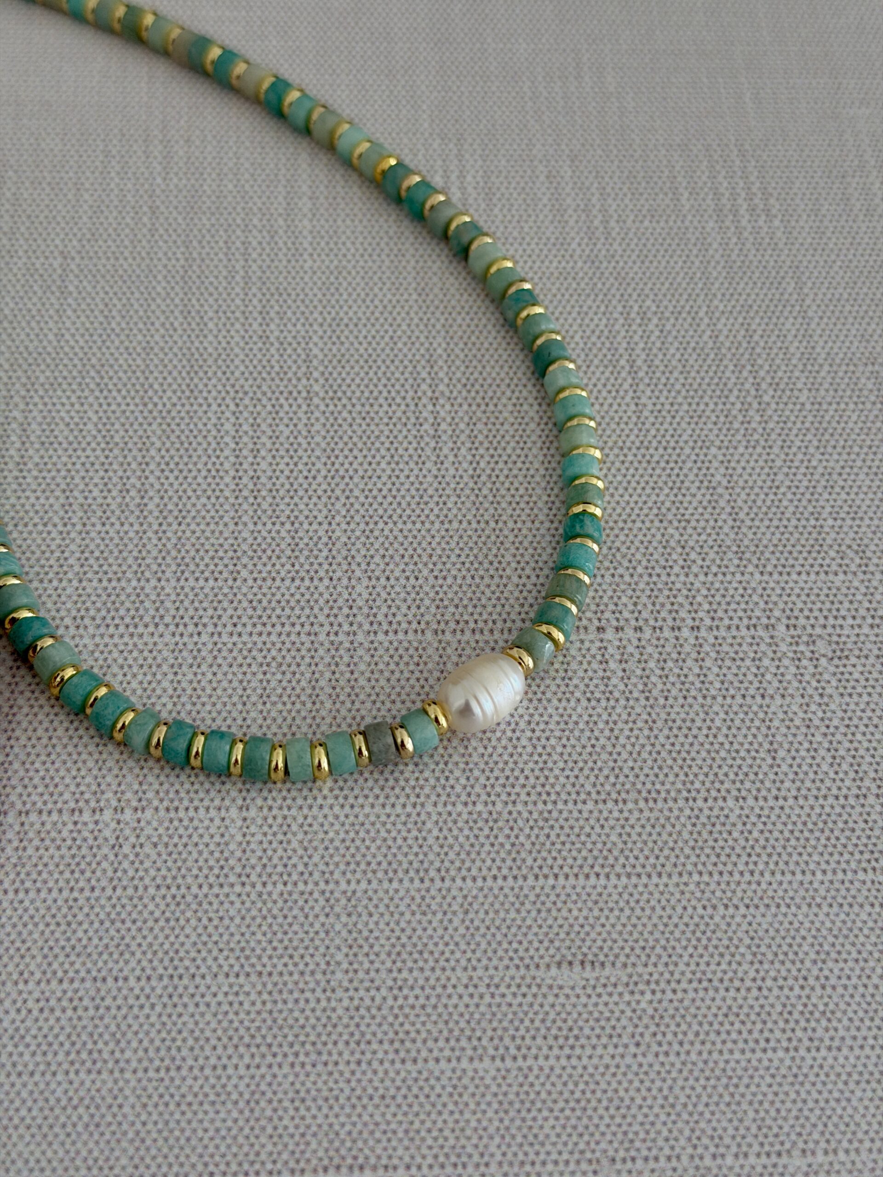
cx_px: 442
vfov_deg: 39.7
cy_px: 588
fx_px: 1633
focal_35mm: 48
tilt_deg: -59.3
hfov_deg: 30.3
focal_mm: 6.76
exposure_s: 1/322
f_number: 1.78
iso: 64
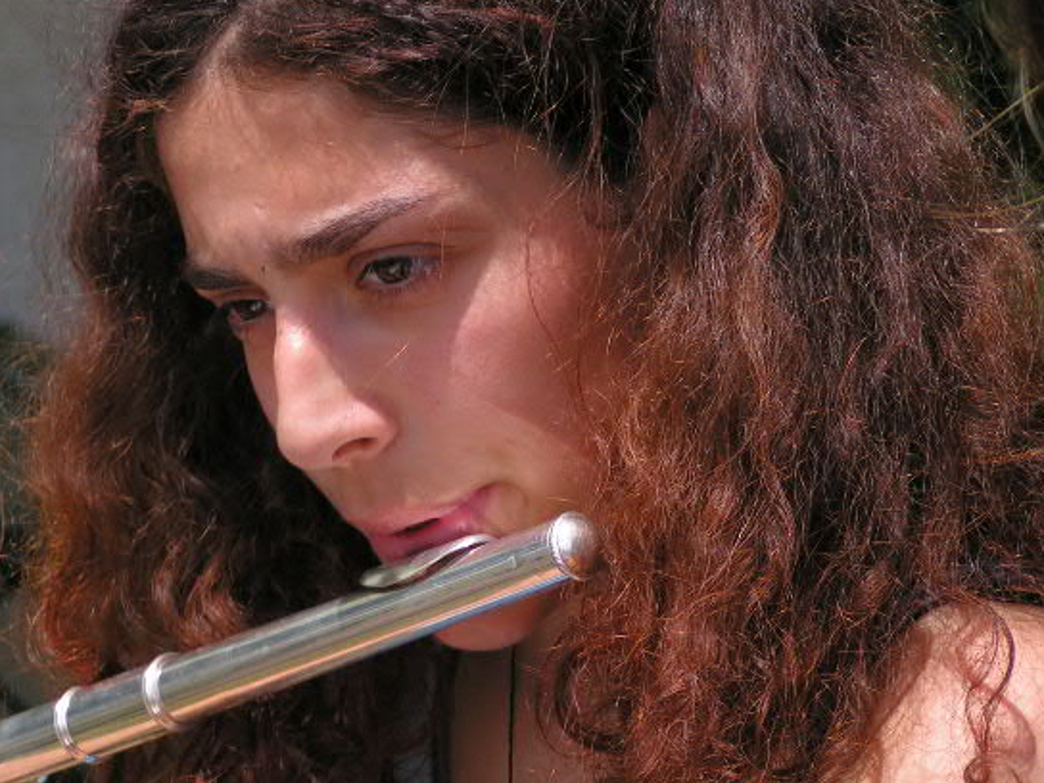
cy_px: 291
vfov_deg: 7.4
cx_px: 405
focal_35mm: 202
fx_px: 6092
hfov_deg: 9.8
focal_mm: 24
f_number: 3.5
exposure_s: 1/800
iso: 50
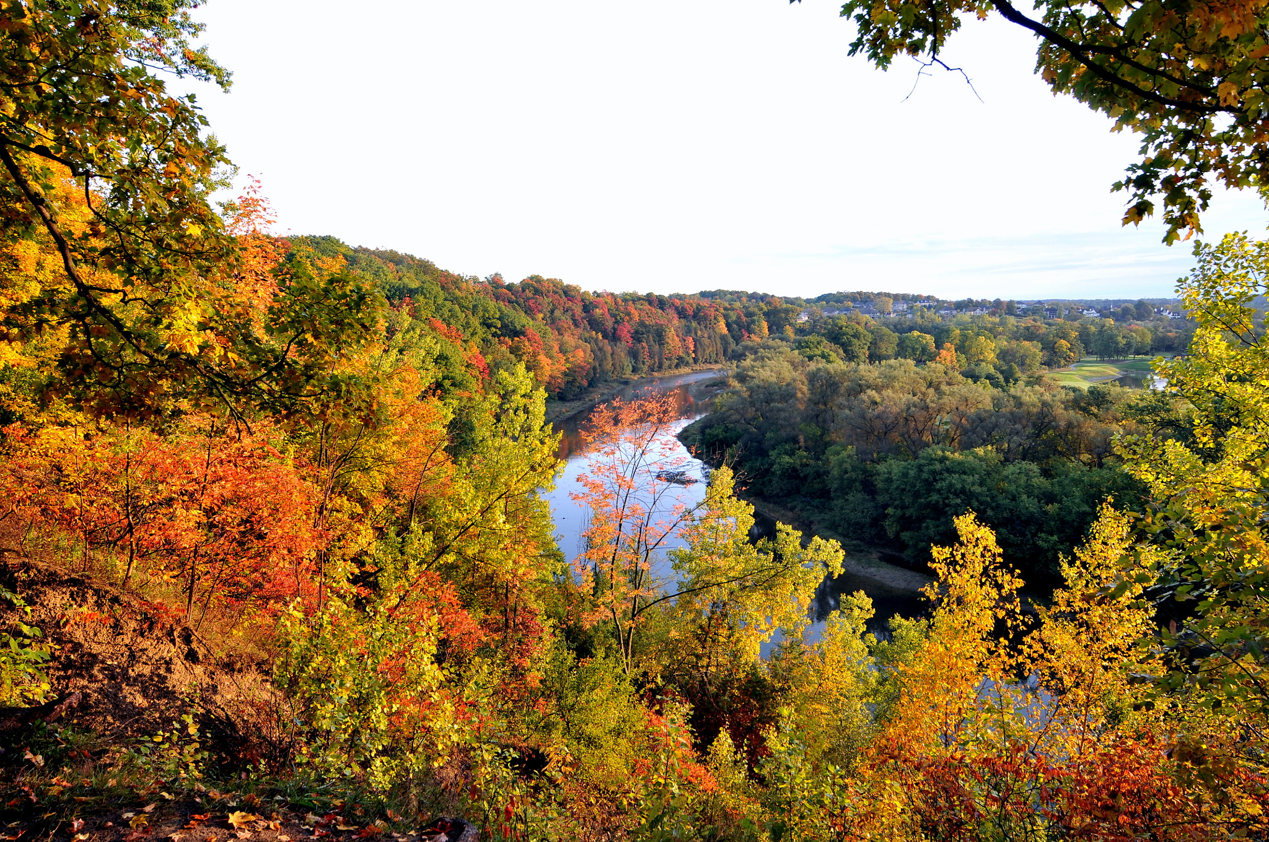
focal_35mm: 24
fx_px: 845
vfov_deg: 53.0
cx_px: 634
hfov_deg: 73.8
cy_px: 421
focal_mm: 16
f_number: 8
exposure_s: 1/25
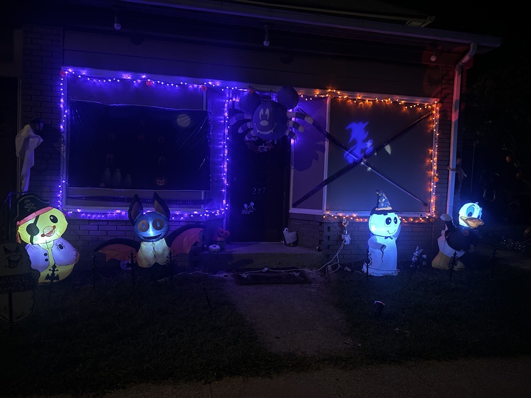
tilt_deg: -1.5
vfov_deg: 53.1
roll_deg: -1.5
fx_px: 399
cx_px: 266
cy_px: 199
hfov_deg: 67.3
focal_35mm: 26
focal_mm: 5.7
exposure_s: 1/30
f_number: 1.5
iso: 1000
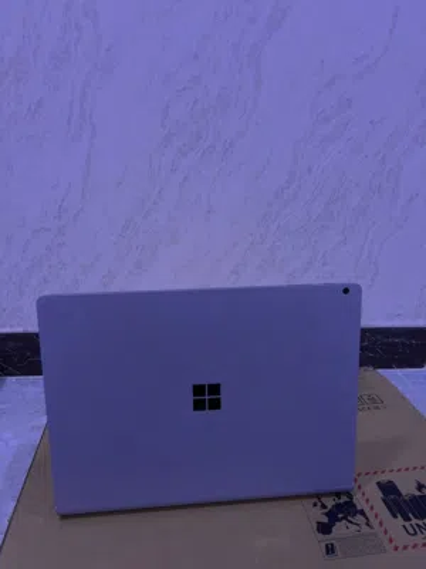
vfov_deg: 67.3
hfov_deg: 53.1
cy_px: 284
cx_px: 213
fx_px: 427
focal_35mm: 26
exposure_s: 1/50
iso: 64
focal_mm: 5.7
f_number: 1.5
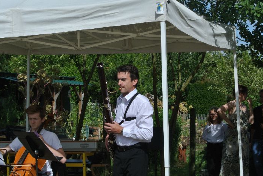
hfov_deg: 21.9
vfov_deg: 14.7
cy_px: 89
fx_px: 680
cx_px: 123
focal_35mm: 93
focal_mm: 30
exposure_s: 1/125
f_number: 16
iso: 100
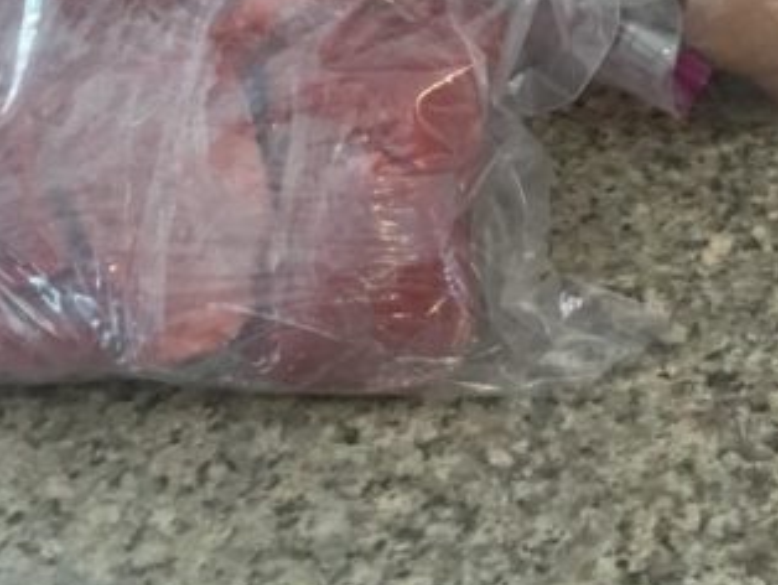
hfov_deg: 18.1
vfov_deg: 14.3
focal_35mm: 101
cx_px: 1008
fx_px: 2272
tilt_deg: -30.3
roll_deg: -0.8
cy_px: -94
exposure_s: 1/30
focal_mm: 3.3
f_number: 2.4
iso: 80
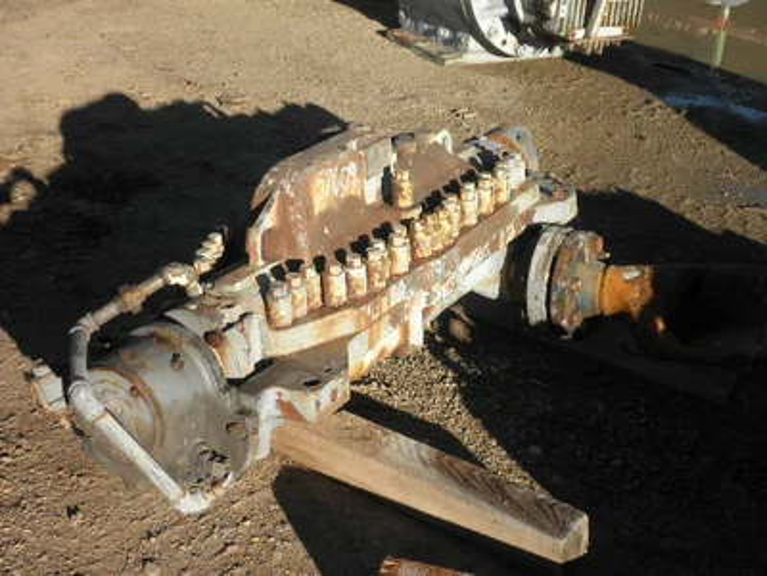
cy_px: 288
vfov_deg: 24.8
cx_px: 384
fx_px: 1307
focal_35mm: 59
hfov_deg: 32.7
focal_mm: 10.5
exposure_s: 1/500
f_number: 3.8
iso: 64
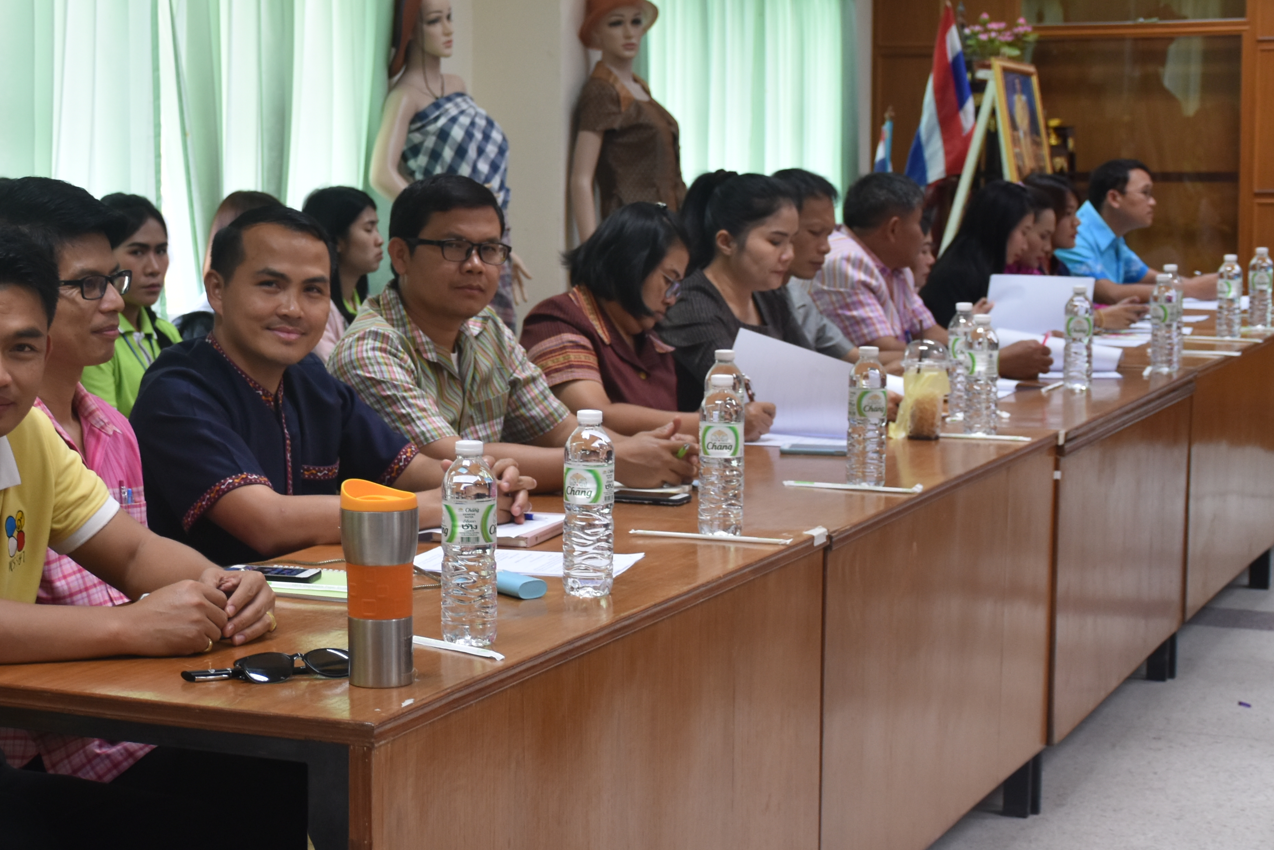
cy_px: 395
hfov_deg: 25.9
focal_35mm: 77
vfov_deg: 17.7
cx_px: 292
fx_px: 2725
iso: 450
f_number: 4
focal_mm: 32
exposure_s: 1/60
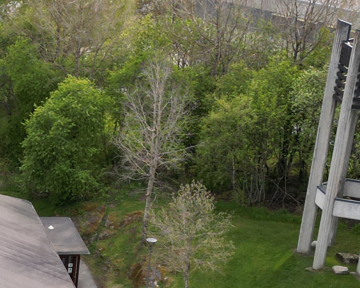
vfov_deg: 13.1
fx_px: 1236
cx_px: -215
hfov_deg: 15.1
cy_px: 283
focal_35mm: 116
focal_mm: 6.72
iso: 150
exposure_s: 1/1250
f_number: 1.7
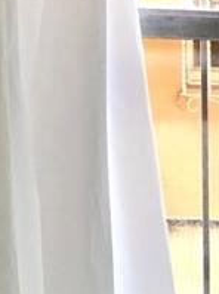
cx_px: 435
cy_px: 477
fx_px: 1437
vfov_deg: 11.1
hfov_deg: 8.3
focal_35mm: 170
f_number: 1.8
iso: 25
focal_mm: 3.99
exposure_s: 1/40
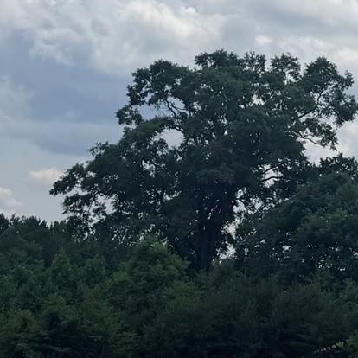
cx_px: 430
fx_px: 1229
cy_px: 144
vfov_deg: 16.6
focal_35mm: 105
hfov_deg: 15.9
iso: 80
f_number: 1.78
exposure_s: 1/14286
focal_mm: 6.76
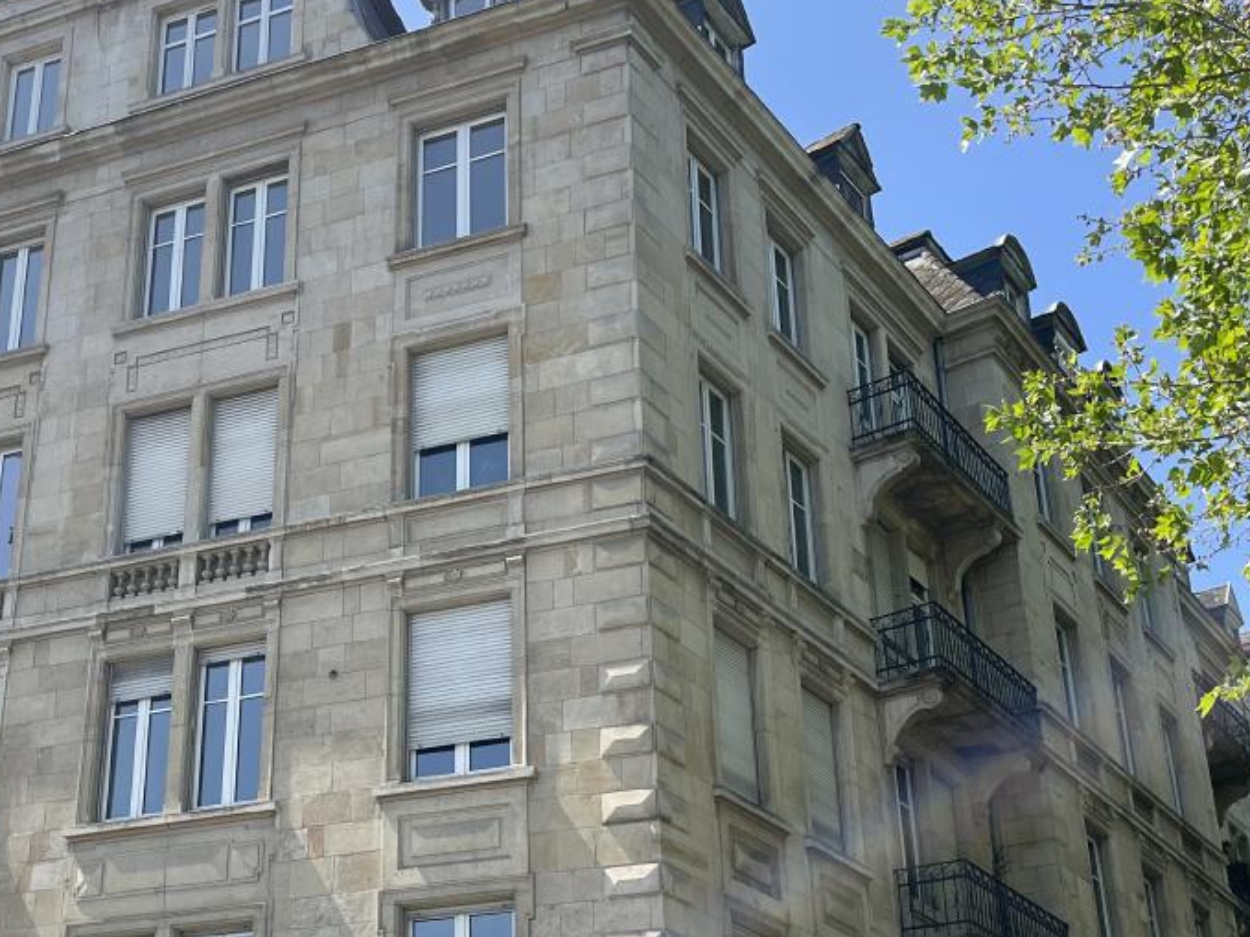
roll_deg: -1.8
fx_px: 1769
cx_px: 361
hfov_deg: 38.2
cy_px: 746
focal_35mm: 49
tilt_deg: +22.4
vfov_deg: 29.0
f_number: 1.6
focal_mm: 4.2
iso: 32
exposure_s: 1/2132
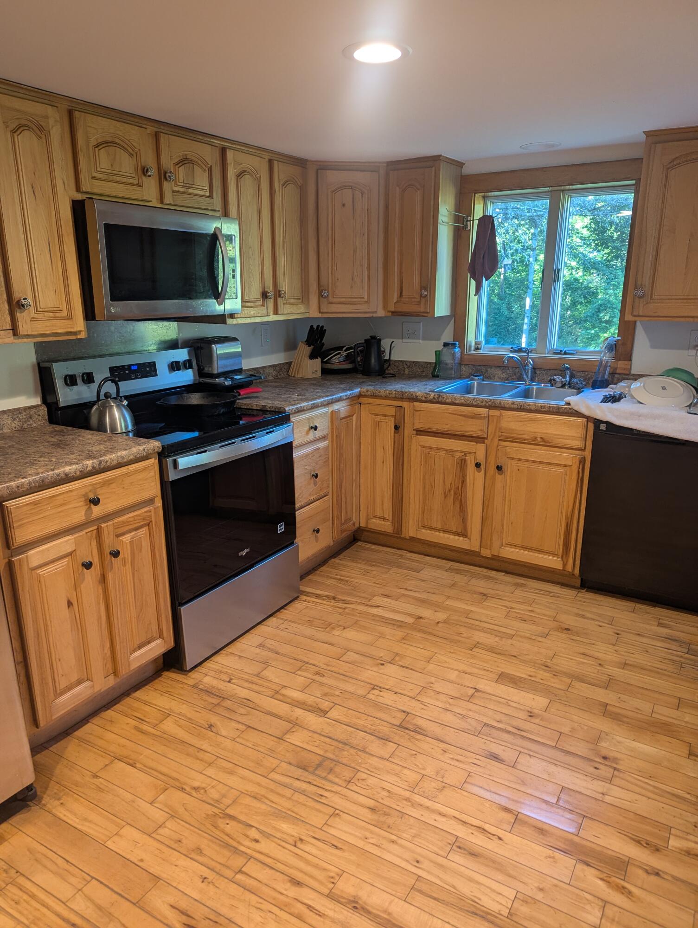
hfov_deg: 56.9
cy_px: 464
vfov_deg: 71.5
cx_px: 349
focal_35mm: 24
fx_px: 644
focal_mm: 6.81
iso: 60
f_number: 1.85
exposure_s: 1/30
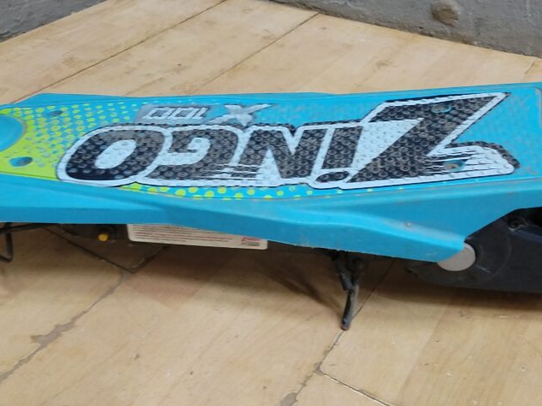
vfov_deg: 33.4
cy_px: 83
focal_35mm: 42
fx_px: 657
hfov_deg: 44.8
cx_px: 268
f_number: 1.8
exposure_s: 1/20
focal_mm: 4.25
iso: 624
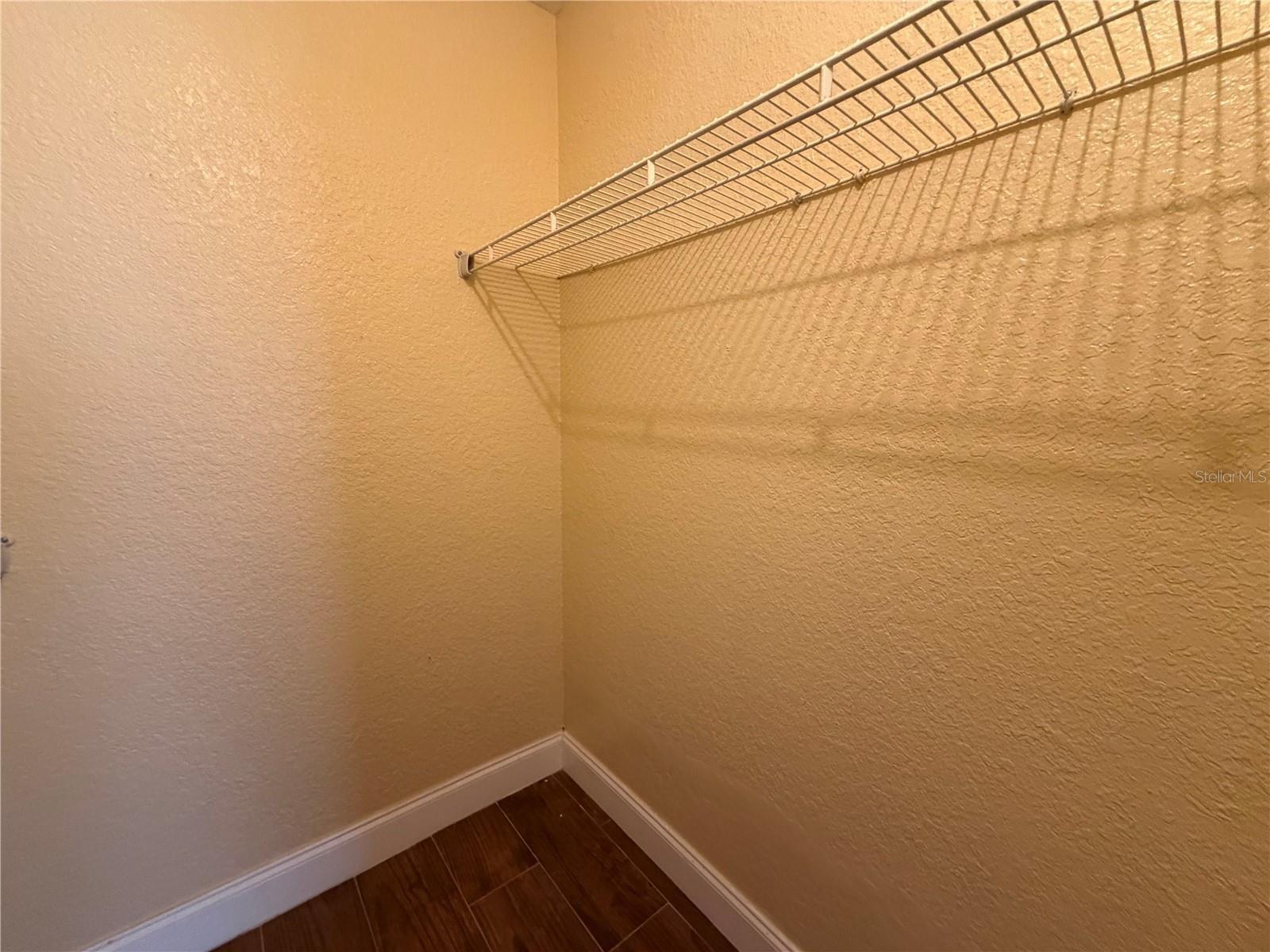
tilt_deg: -8.0
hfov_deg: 102.1
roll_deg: -0.3
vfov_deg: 85.7
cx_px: 635
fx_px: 514
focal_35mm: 14
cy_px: 476
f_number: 2.2
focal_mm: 2.22
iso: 400
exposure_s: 1/60
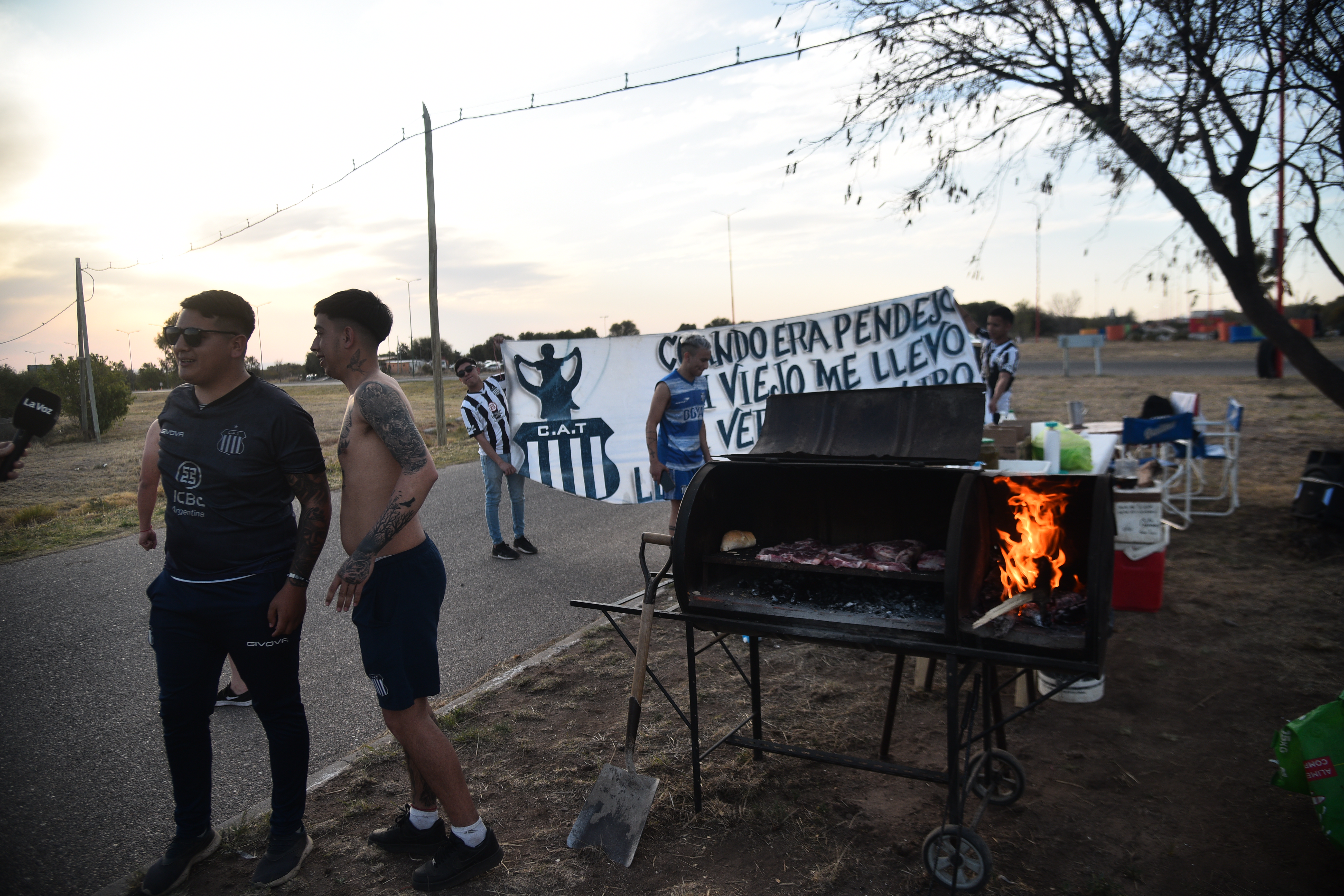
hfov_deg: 73.7
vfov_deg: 53.1
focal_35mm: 24
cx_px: 672
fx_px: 896
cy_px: 448
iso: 200
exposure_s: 1/500
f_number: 4
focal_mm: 24
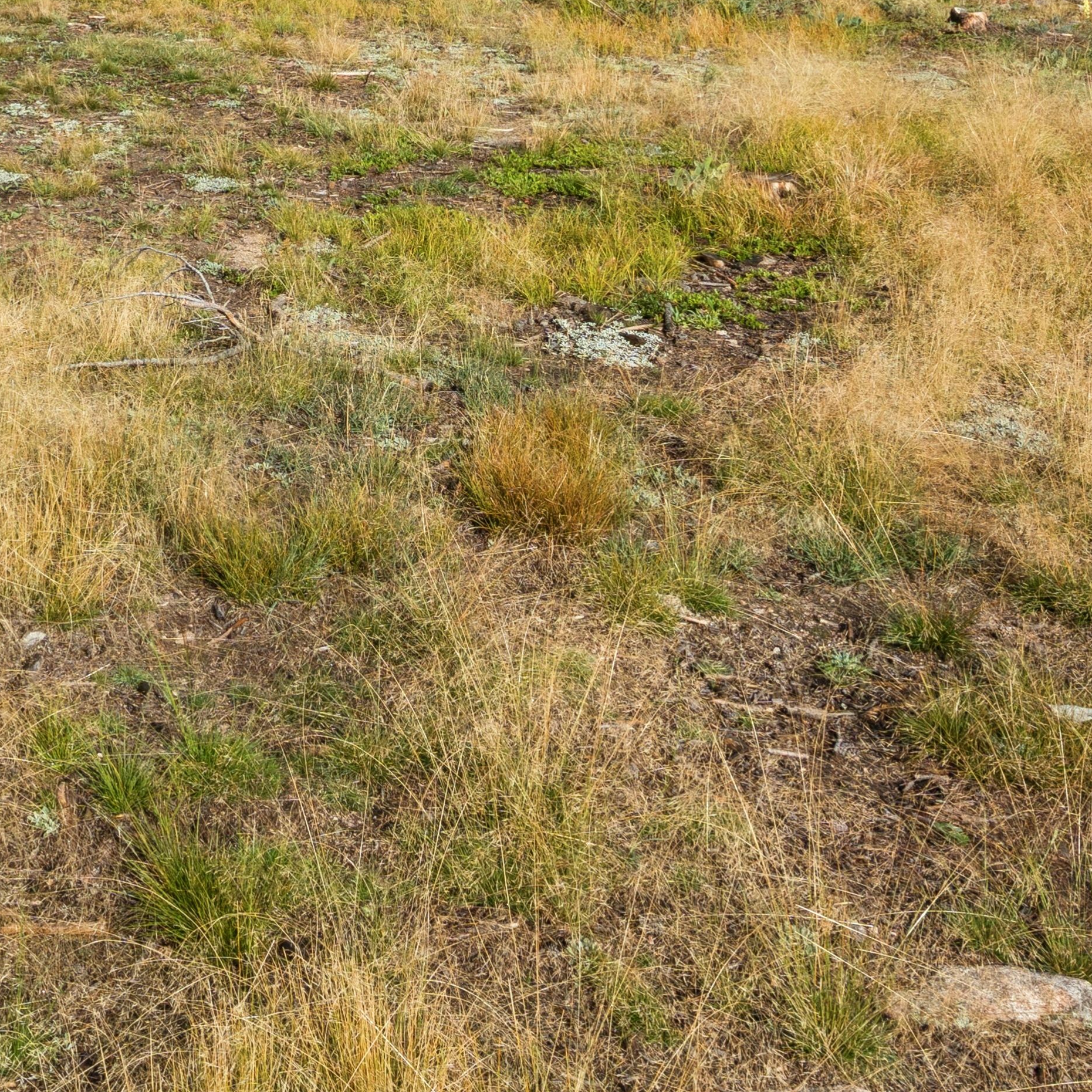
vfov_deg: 31.3
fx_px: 1713
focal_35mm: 48
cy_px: -115
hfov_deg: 32.5
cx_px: -1
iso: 200
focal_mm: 15
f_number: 10
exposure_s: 1/320
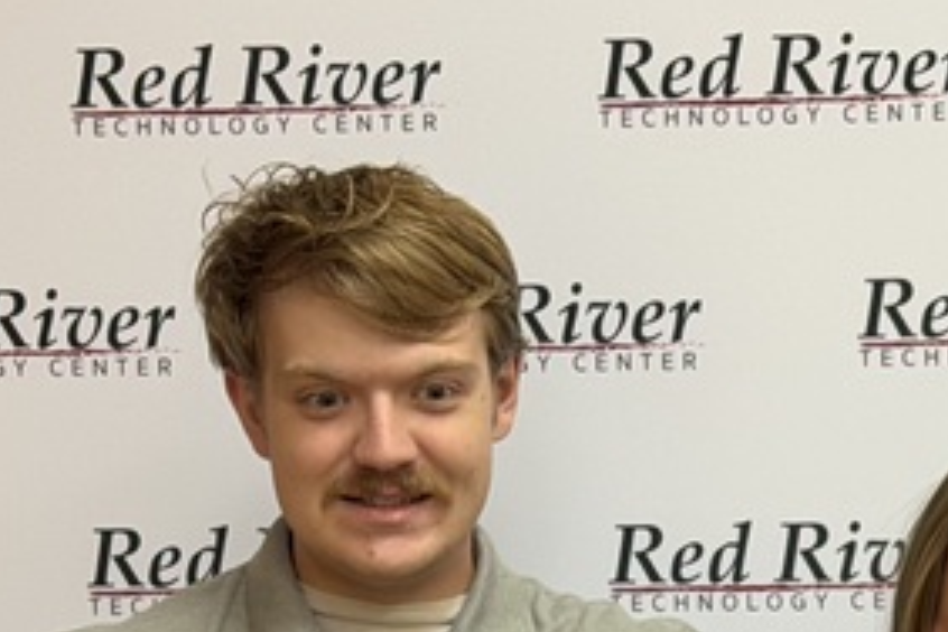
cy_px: 982
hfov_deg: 11.1
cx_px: 1271
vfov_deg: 7.4
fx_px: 4766
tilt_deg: -4.0
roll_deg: +0.9
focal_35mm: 181
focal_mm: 6.76
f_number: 1.78
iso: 200
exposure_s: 1/60
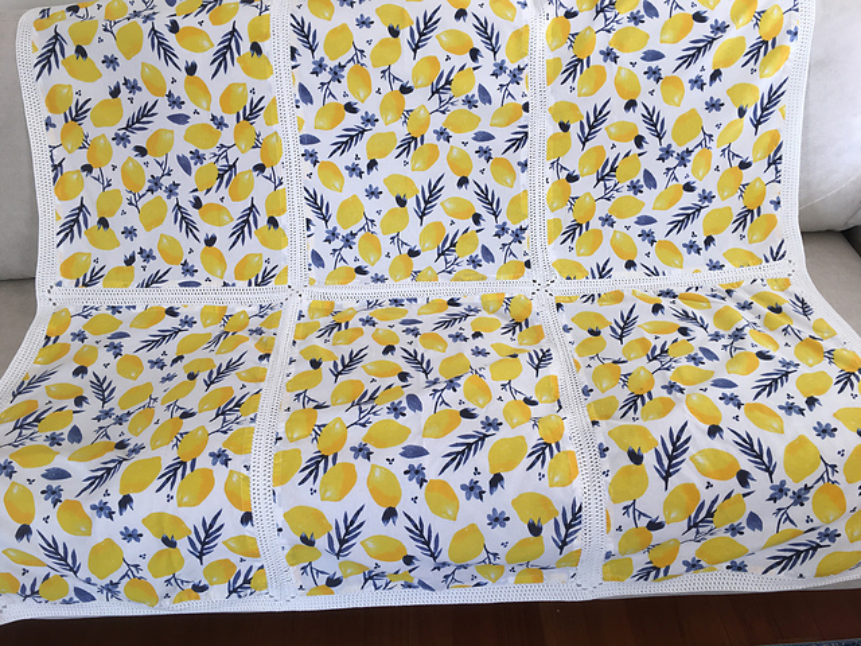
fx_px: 721
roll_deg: +2.6
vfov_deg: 48.2
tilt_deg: -35.5
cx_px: 430
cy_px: 323
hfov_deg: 61.7
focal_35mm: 29
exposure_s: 1/50
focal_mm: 4.15
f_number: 2.2
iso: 32
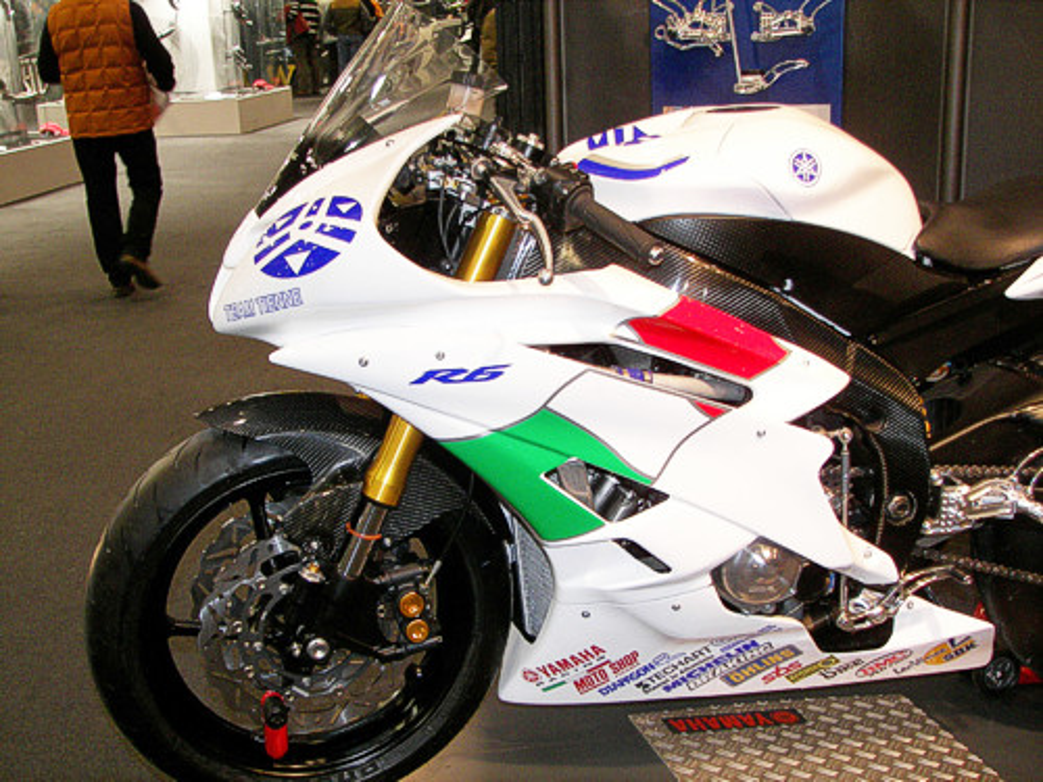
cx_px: 522
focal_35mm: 50
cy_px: 391
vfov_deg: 29.1
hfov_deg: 38.2
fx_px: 1507
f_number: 2.8
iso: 100
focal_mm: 8.3
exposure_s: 1/30
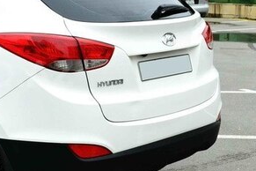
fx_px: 484
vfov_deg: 20.0
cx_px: -17
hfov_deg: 27.4
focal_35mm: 68
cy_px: 74
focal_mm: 20
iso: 800
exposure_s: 1/100
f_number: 5.6
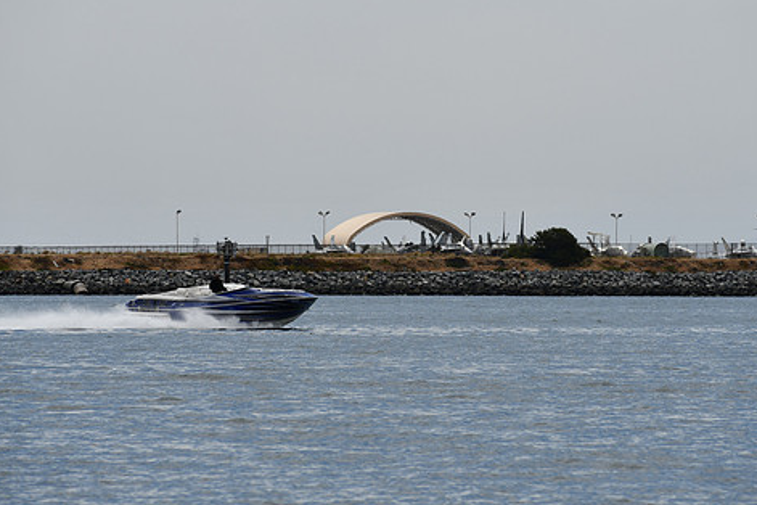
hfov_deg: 6.0
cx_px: 368
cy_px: 224
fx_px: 7170
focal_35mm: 341
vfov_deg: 4.0
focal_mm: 185
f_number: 8
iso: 200
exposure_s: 1/2000
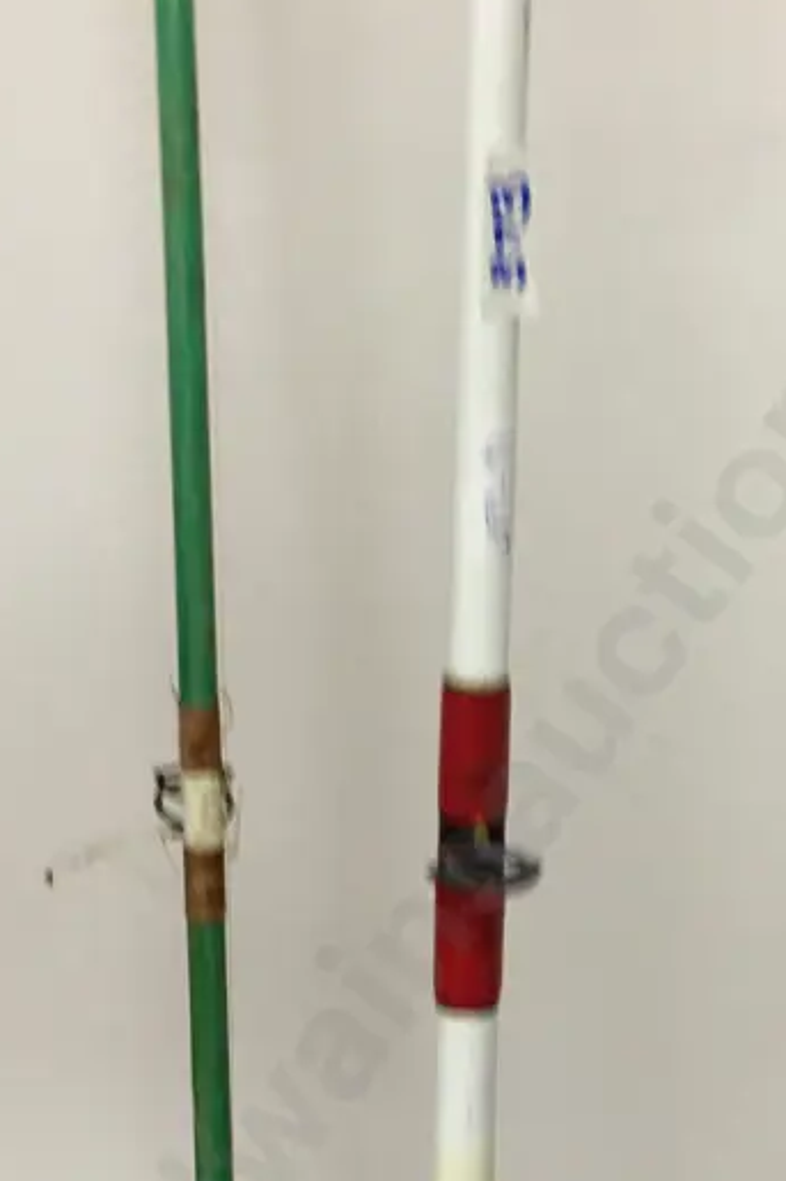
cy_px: 894
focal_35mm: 60
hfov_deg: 22.6
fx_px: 1966
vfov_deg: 32.7
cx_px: 456
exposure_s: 1/17
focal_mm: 4.15
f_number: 2.2
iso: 64
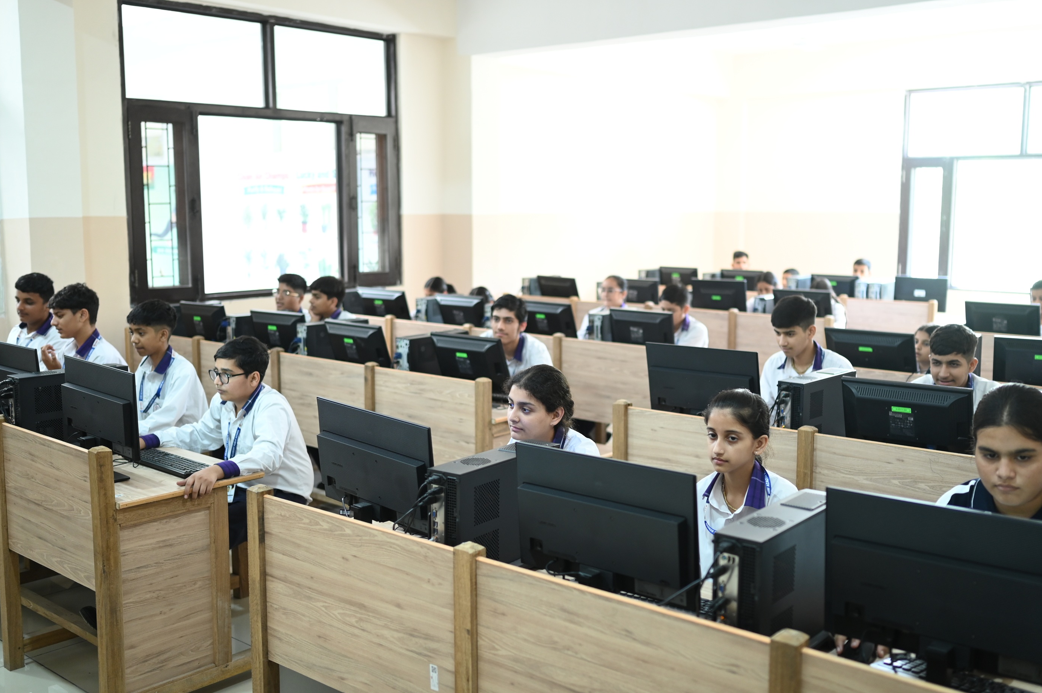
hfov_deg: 50.7
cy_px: 343
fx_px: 1099
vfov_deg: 35.0
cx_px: 545
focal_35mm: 38
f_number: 1.8
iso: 800
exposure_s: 1/125
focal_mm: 35
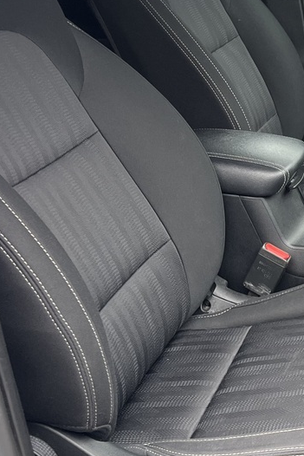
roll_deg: -0.2
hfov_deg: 17.5
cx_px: 372
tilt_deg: -15.5
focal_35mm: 74
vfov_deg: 27.3
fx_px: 937
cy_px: 179
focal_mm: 5.1
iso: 50
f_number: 1.6
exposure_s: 1/133
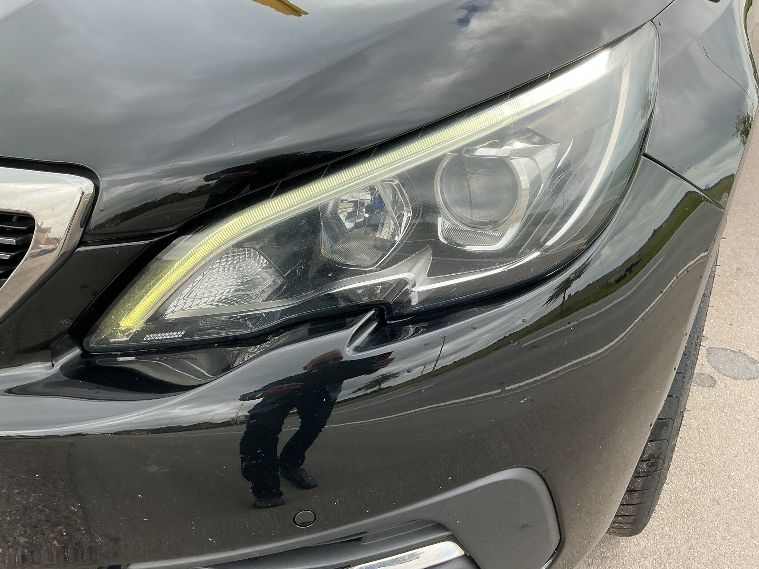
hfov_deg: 61.7
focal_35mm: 29
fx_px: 636
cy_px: 284
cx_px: 380
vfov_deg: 48.2
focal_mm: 3
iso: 25
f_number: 1.8
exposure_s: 1/309
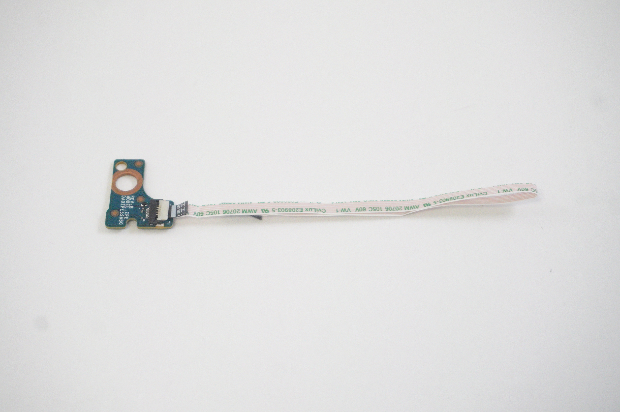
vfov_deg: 18.9
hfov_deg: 28.1
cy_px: 206
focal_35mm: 72
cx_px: 310
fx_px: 1239
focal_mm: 48
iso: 5000
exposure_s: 1/250
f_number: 5.6
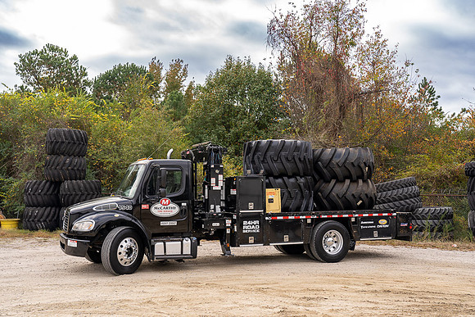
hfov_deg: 51.9
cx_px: 238
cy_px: 158
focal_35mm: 37
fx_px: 488
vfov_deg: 36.0
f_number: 4
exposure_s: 1/125
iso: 100
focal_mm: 37
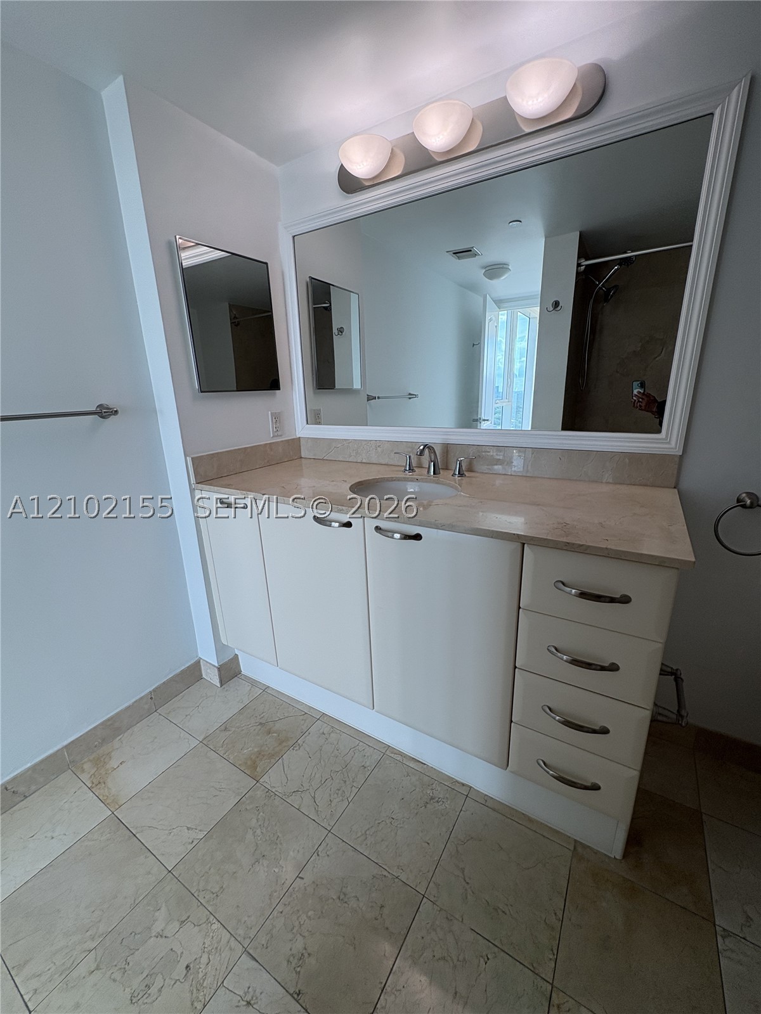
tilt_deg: -16.3
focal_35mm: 14
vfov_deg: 102.1
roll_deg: +2.3
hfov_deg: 85.7
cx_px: 380
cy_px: 507
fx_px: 410
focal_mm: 2.22
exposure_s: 1/166
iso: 64
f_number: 2.2
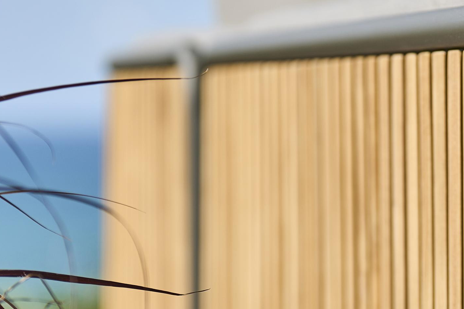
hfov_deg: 7.0
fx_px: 3789
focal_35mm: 294
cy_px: 248
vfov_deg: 4.7
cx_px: 395
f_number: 2.8
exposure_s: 1/2000
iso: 80
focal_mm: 104
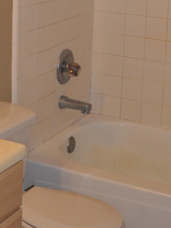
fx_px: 612
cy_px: -27
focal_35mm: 93
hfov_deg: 15.7
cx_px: 19
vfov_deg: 20.1
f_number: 3.5
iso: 450
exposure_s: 1/125
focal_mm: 18
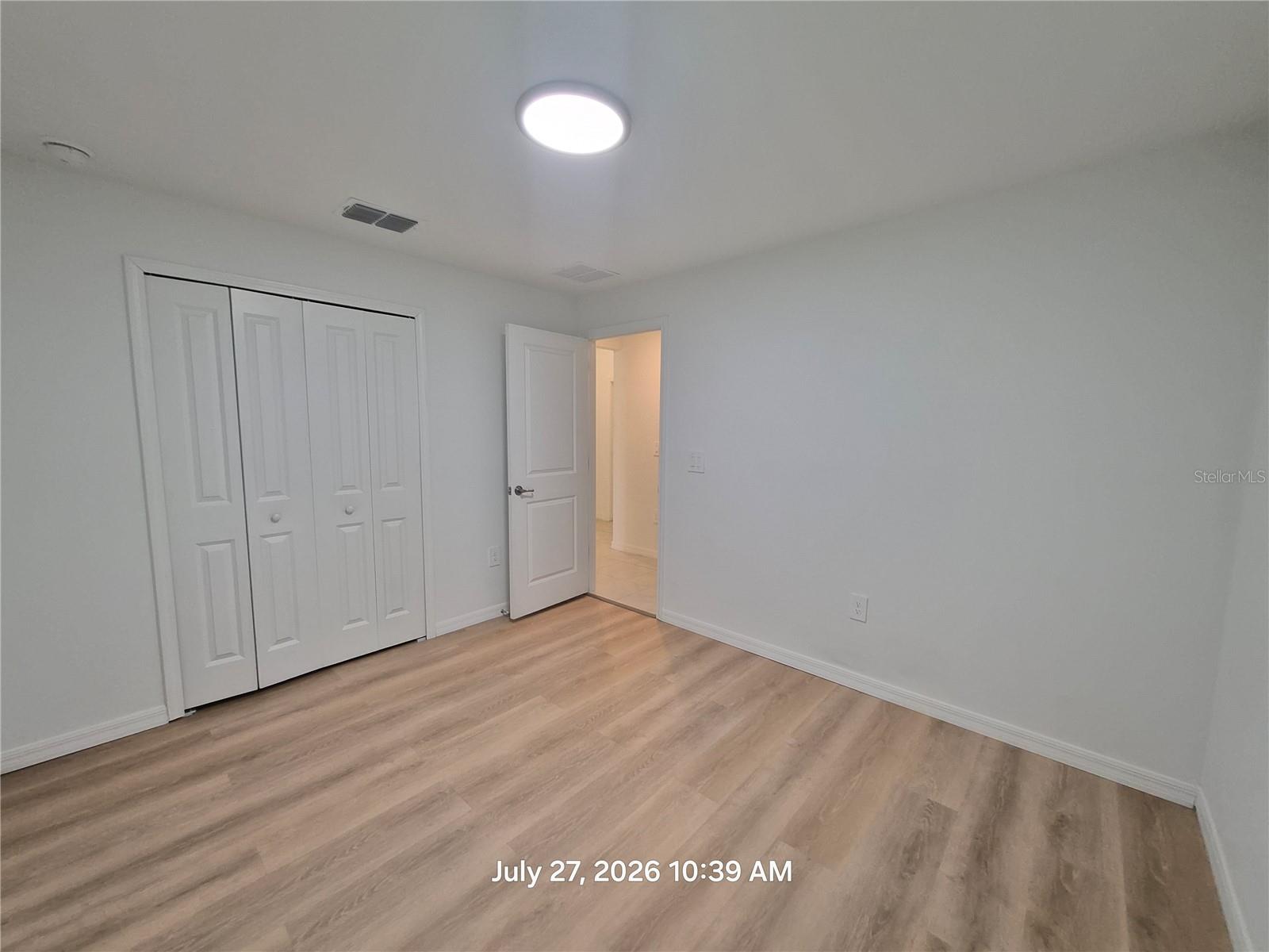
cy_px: 476
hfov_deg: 106.2
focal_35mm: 13
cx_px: 634
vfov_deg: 89.9
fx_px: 477
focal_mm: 1.7
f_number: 2.2
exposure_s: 1/60
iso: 200
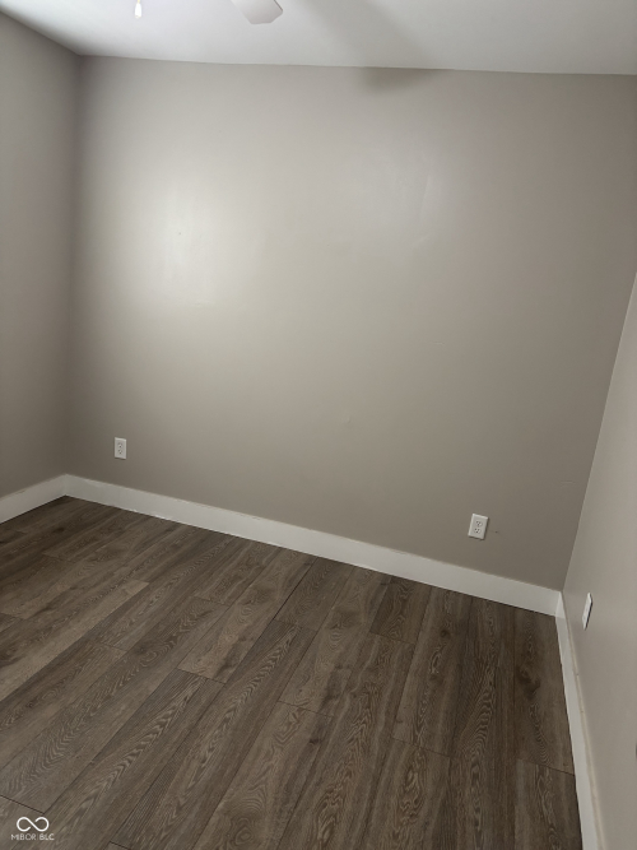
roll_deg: -8.6
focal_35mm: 26
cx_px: 318
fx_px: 638
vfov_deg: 67.3
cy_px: 425
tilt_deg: -13.3
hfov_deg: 53.0
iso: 320
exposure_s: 1/60
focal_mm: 5.96
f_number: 1.6
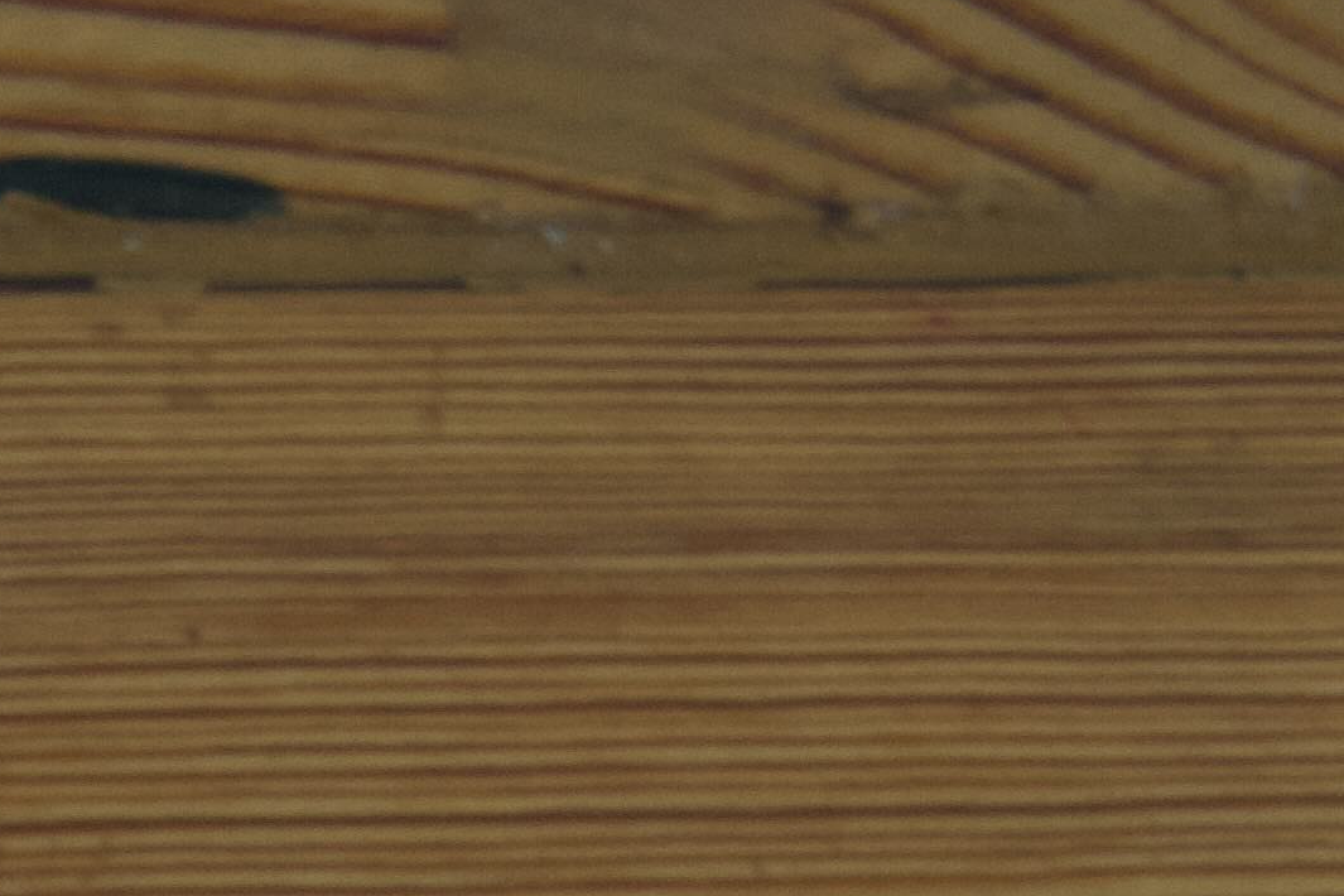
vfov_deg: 7.5
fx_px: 6309
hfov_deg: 11.6
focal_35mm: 169
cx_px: -716
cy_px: 2270
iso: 500
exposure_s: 1/160
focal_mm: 20
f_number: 4
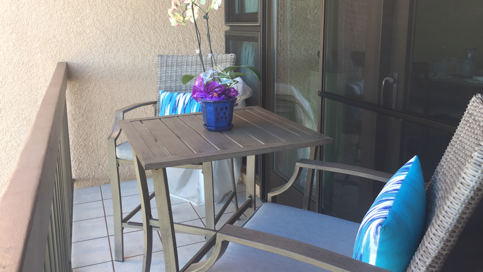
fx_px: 410
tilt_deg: -11.0
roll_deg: -1.0
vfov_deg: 36.6
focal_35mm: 32
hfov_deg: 61.0
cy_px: 114
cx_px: 242
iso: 32
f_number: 2.2
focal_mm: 4.15
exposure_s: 1/60
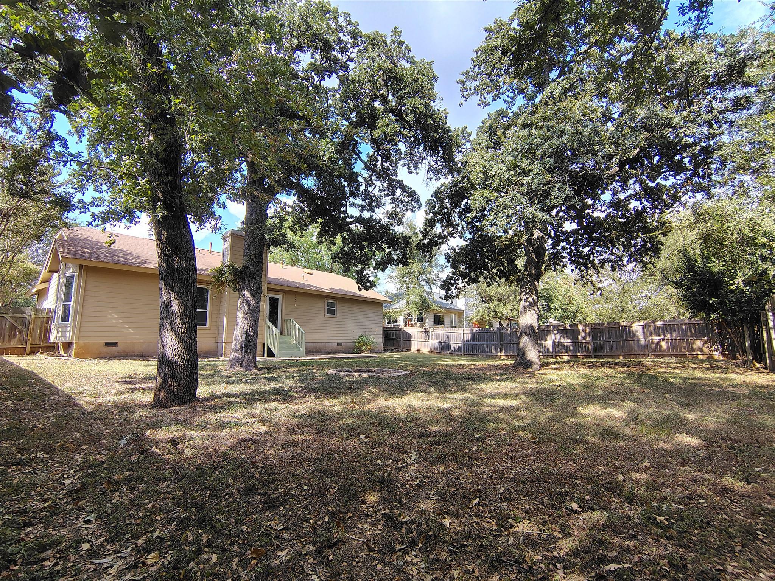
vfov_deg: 78.1
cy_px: 290
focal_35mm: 16
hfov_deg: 94.5
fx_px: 358
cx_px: 388
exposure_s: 1/255
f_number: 2.2
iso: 100
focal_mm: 2.13
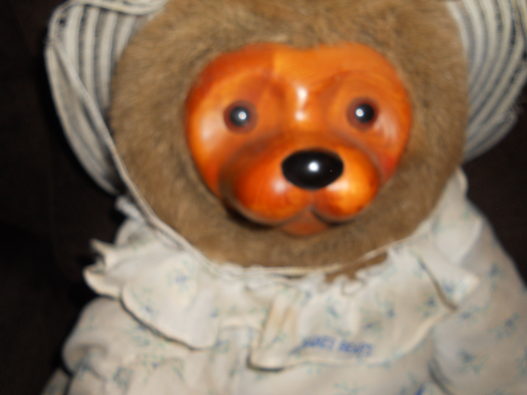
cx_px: 264
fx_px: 487
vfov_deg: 44.2
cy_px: 198
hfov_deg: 56.8
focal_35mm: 32
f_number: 8.8
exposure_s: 1/25
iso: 80
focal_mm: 5.8
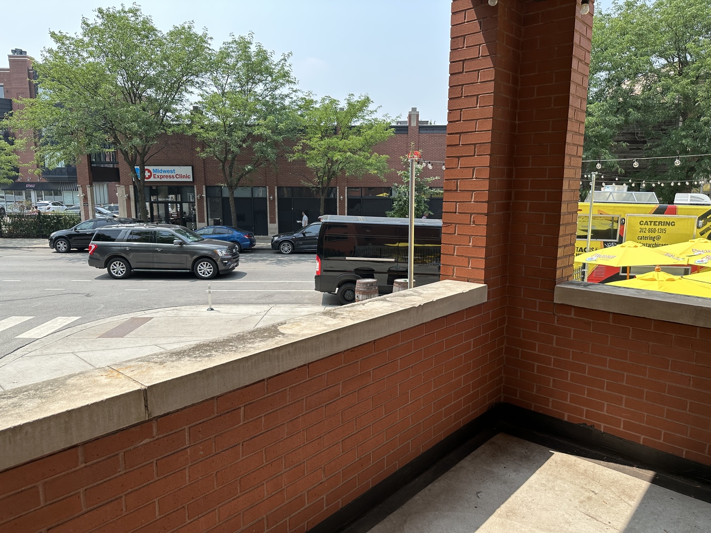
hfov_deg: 71.6
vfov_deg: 56.8
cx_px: 356
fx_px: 493
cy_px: 266
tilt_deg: -7.6
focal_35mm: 24
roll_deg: -0.4
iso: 80
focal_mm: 6.86
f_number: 1.78
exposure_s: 1/1845
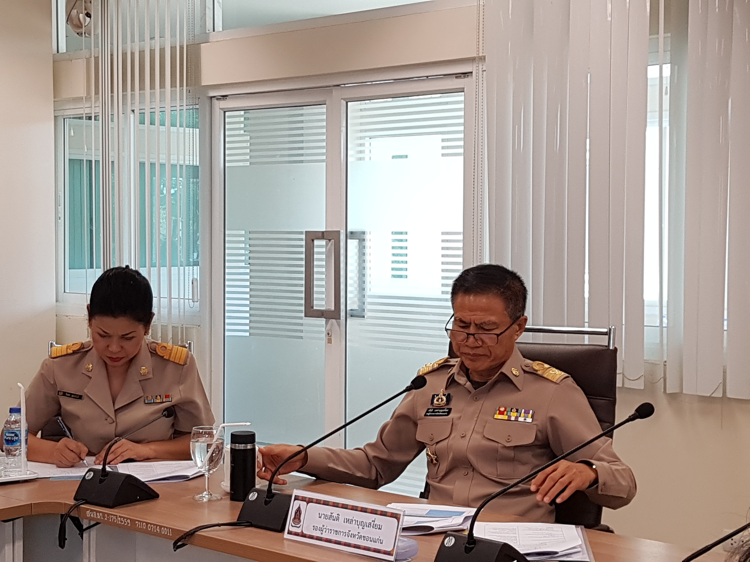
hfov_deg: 67.3
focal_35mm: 26
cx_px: 375
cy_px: 281
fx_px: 563
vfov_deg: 53.1
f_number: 1.7
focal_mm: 4.2
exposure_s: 1/100
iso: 80
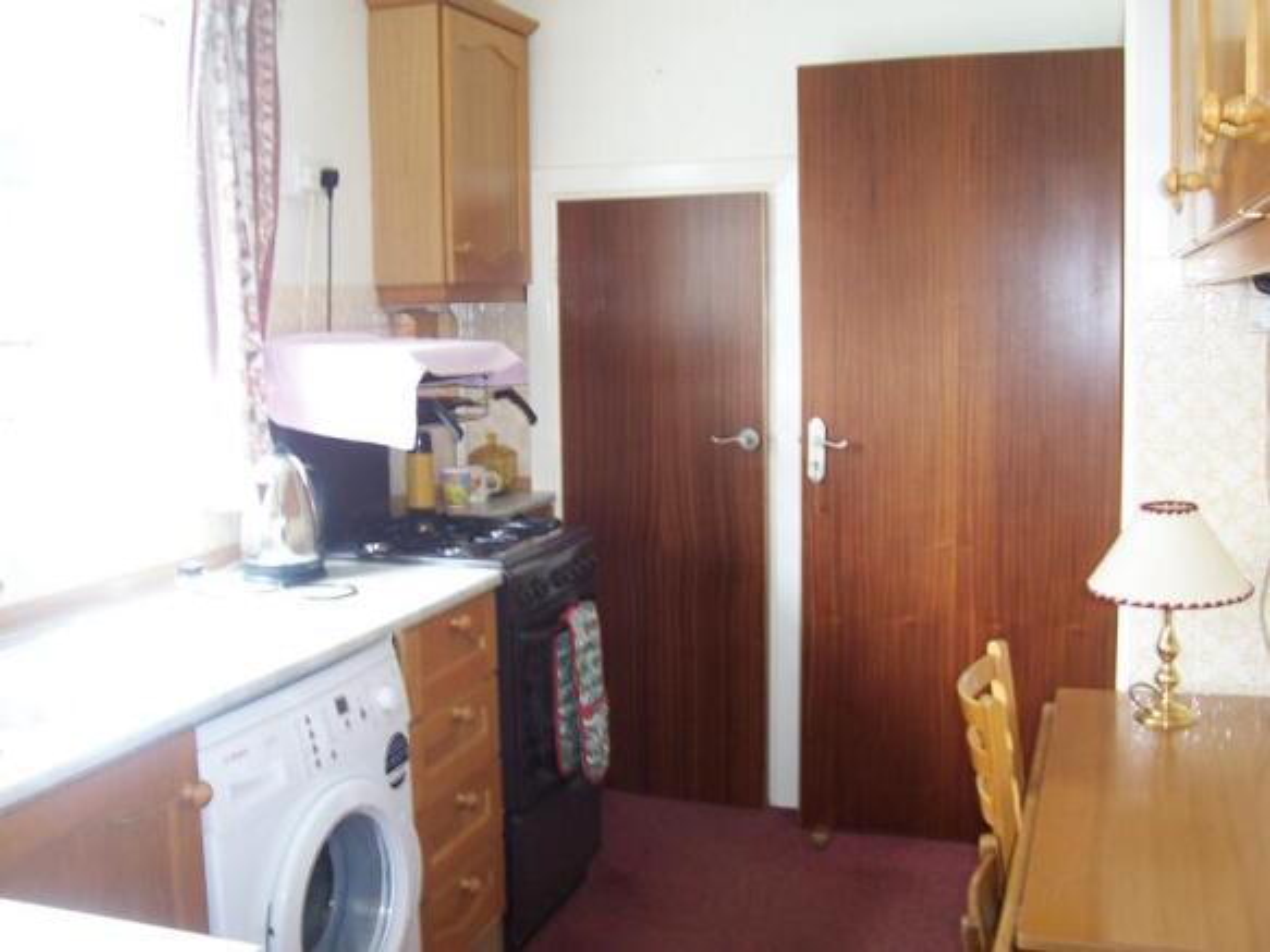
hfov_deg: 50.1
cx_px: 635
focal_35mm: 37
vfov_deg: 38.7
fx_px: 1357
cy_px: 476
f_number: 2.8
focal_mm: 5.6
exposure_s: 1/8
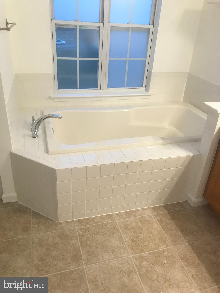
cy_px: 146
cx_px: 110
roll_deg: -4.6
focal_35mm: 28
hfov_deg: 49.7
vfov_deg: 63.4
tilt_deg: -28.1
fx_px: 237
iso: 40
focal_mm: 3.99
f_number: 1.8
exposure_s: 1/15
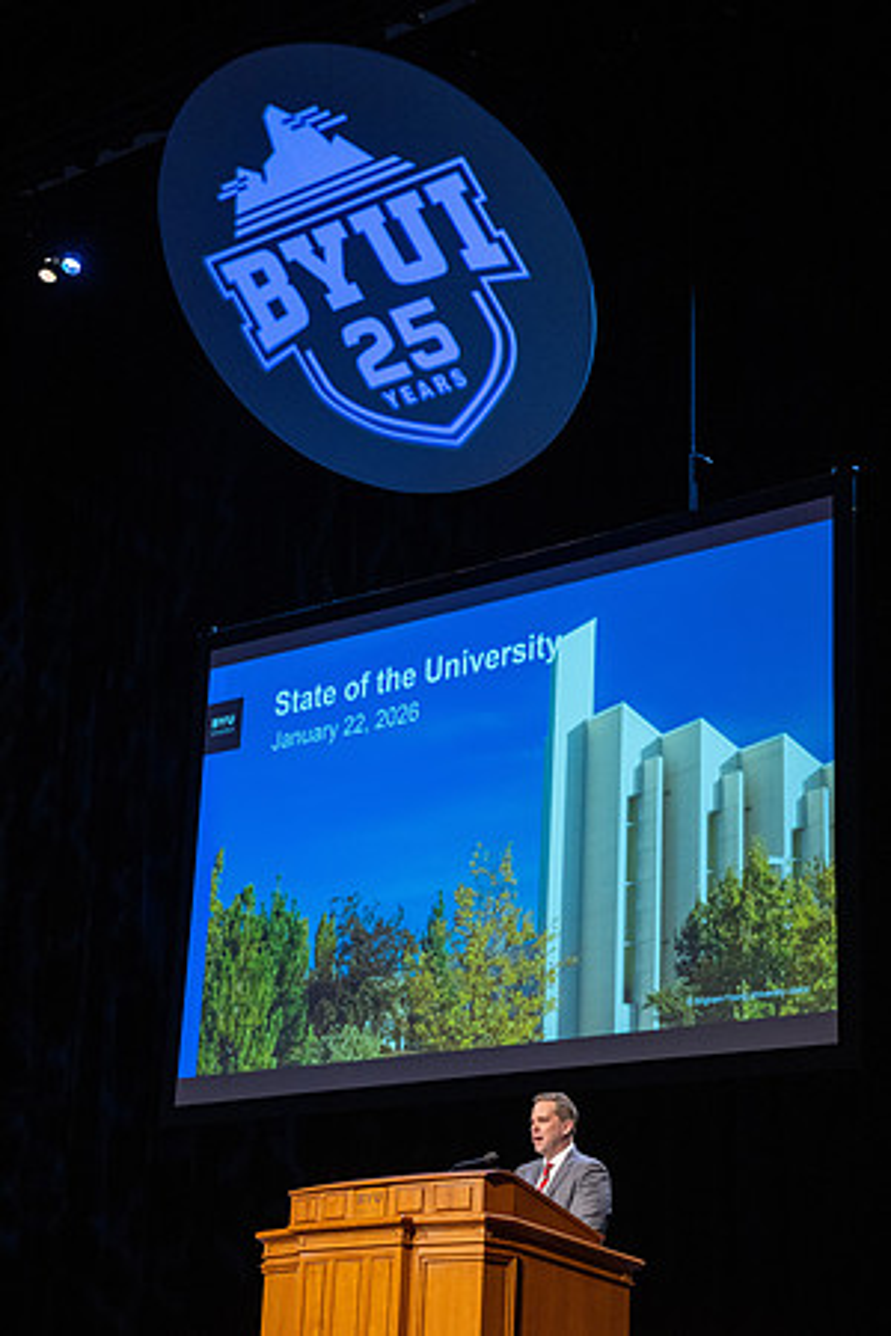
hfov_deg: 19.5
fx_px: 2599
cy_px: 668
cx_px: 446
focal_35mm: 70
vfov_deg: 28.8
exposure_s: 1/320
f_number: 3.5
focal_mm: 70
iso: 3200
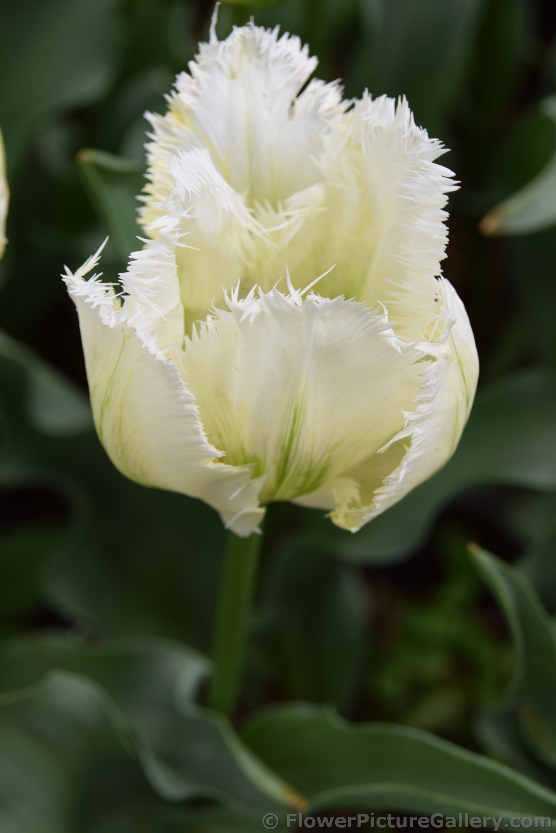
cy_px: 416
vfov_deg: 21.9
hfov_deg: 14.7
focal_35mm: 93
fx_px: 2154
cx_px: 278
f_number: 8
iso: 400
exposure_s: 1/250
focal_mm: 62
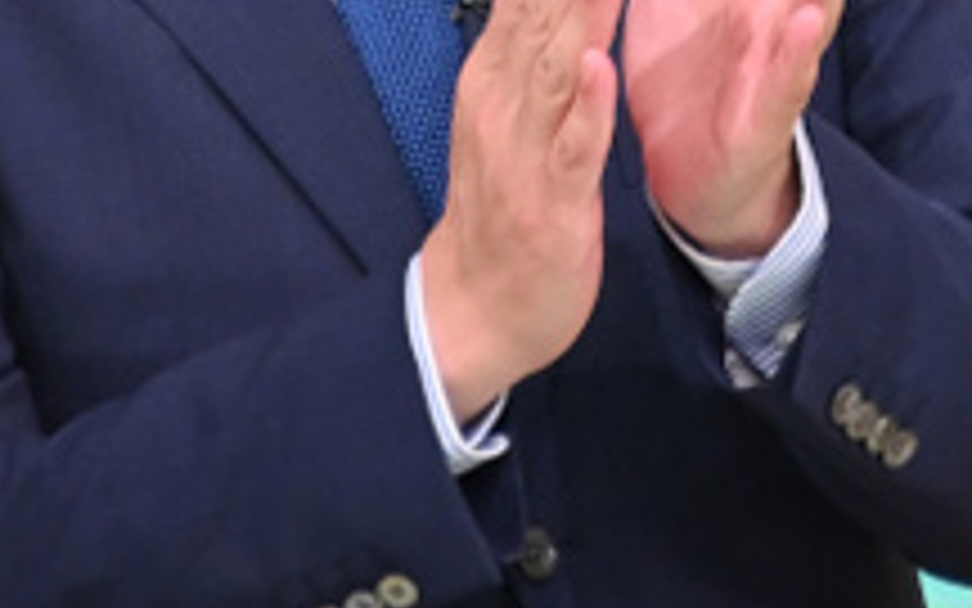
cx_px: 954
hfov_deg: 1.5
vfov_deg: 0.9
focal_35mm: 1414
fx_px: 37457
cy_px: -601
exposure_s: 1/200
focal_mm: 300
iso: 2000
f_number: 5.6
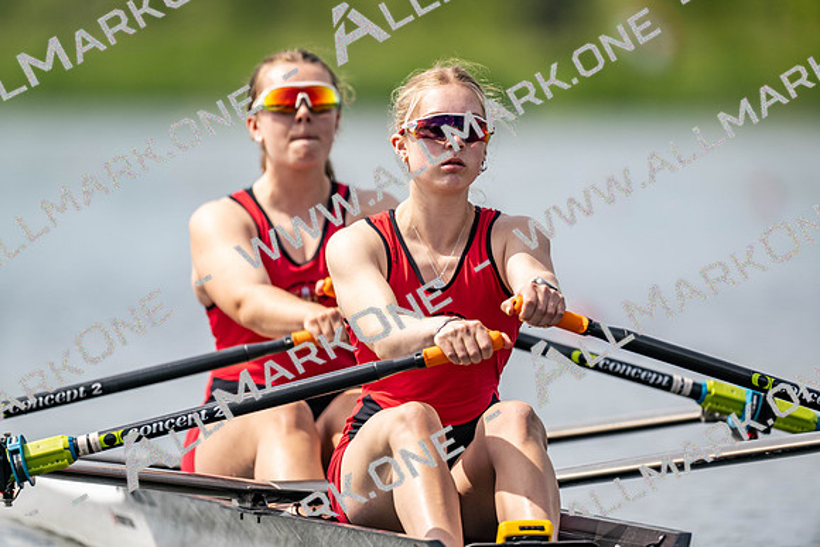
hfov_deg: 3.4
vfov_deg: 2.3
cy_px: 274
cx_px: 410
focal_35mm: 600
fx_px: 13669
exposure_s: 1/2500
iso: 250
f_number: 4
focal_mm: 600
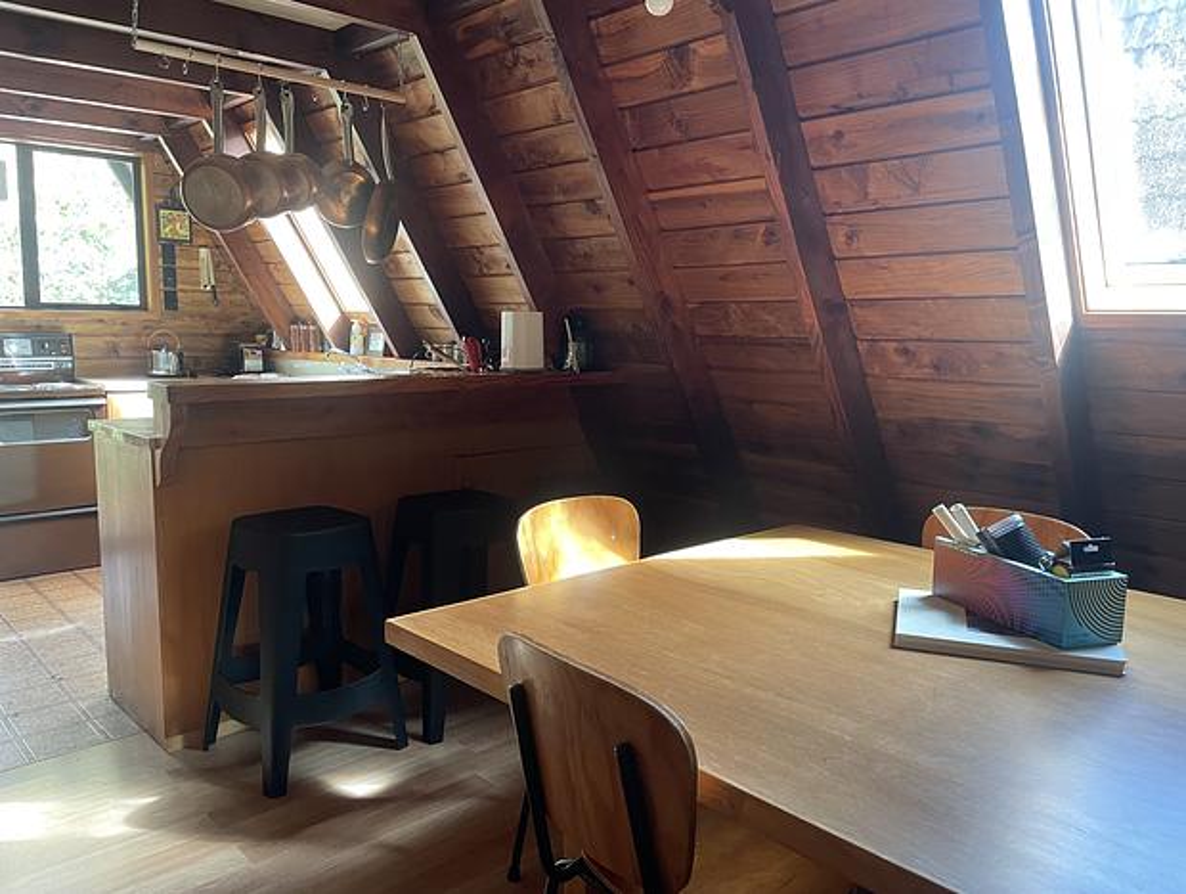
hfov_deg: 67.2
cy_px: 447
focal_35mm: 26
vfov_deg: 53.2
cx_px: 593
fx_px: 892
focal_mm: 4.2
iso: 200
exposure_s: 1/60
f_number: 1.6
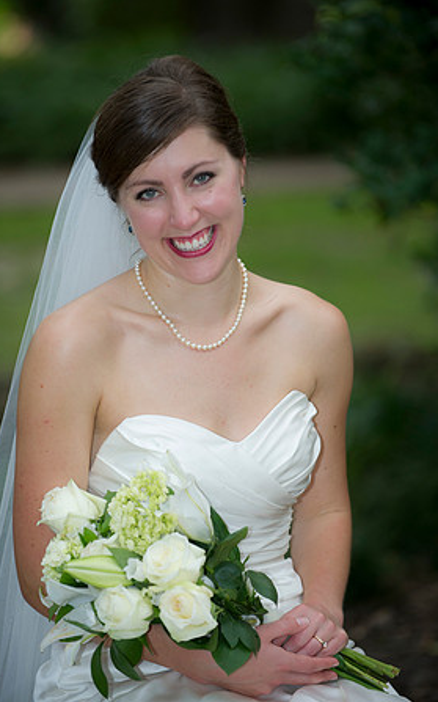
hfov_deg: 8.2
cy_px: 352
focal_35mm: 159
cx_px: 213
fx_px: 3040
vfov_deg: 13.2
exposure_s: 1/200
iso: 400
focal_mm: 155
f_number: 2.8
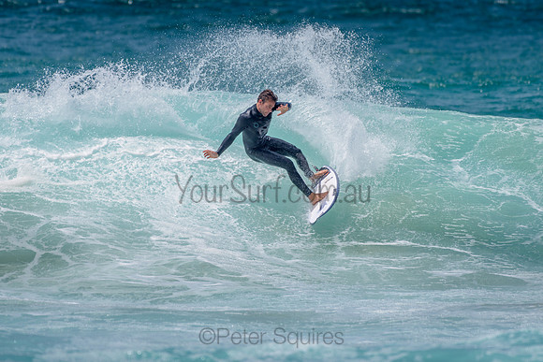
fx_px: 9267
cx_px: 283
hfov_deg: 3.4
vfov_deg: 2.2
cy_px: 142
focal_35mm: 614
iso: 90
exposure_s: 1/2000
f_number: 5.6
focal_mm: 500
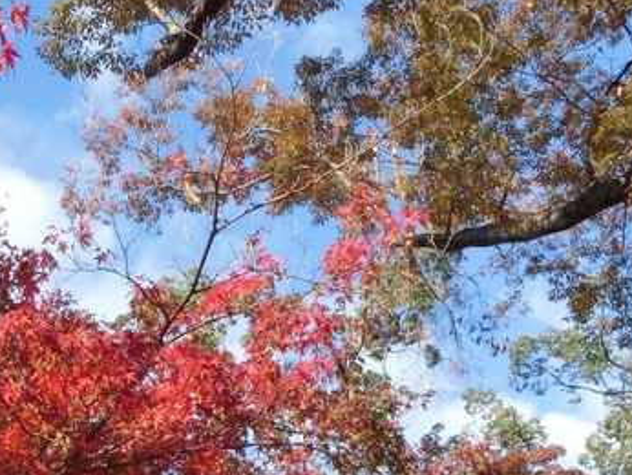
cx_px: 128
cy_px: 537
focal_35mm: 71
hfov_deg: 26.9
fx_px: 1297
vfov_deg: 19.7
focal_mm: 4.24
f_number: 3
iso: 80
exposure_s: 1/500
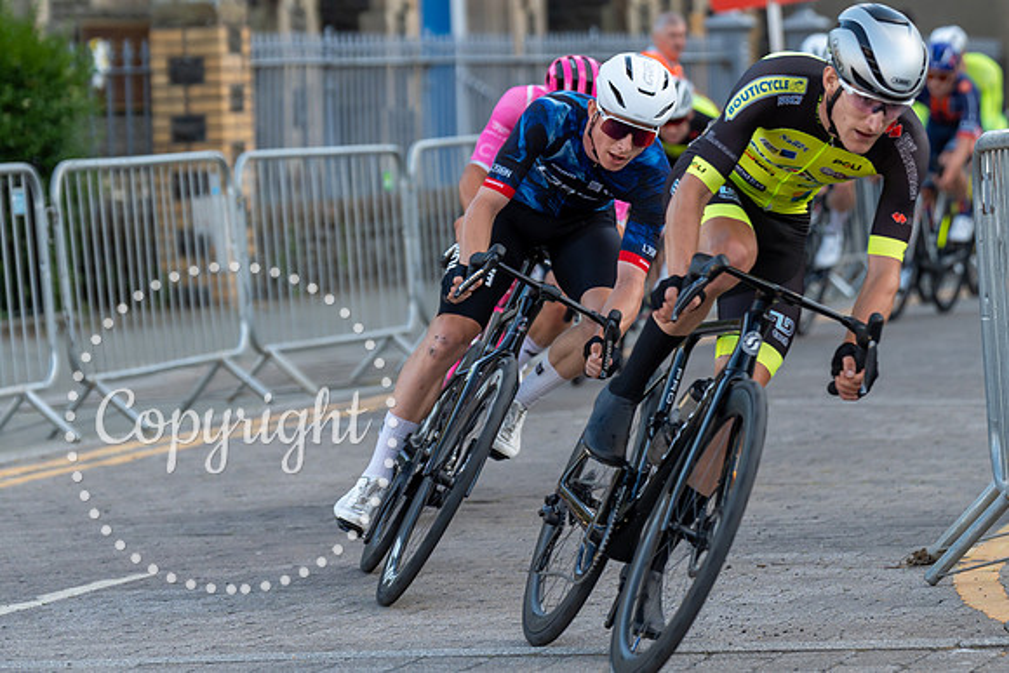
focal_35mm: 187
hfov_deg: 11.0
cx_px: 738
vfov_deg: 7.3
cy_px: 191
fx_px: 5249
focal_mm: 115
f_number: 3.2
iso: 500
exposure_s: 1/800
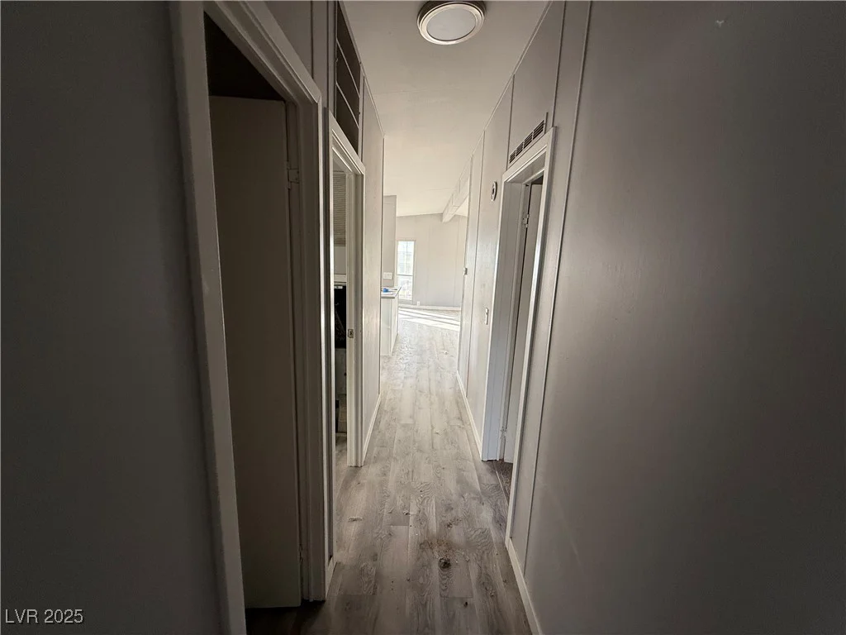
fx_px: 342
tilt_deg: -11.6
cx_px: 423
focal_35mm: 14
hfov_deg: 102.1
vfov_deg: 85.7
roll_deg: -0.9
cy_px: 318
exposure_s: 1/99
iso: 125
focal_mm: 2.22
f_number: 2.2
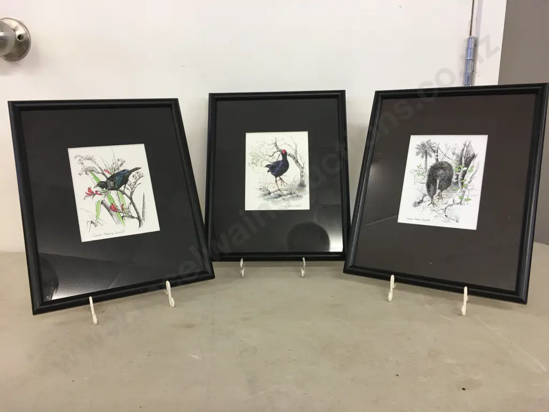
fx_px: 460
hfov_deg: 61.7
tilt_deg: -12.5
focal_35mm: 29
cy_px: 206
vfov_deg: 48.2
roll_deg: -0.5
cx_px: 274
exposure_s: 1/17
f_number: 2.2
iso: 32
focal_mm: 4.15
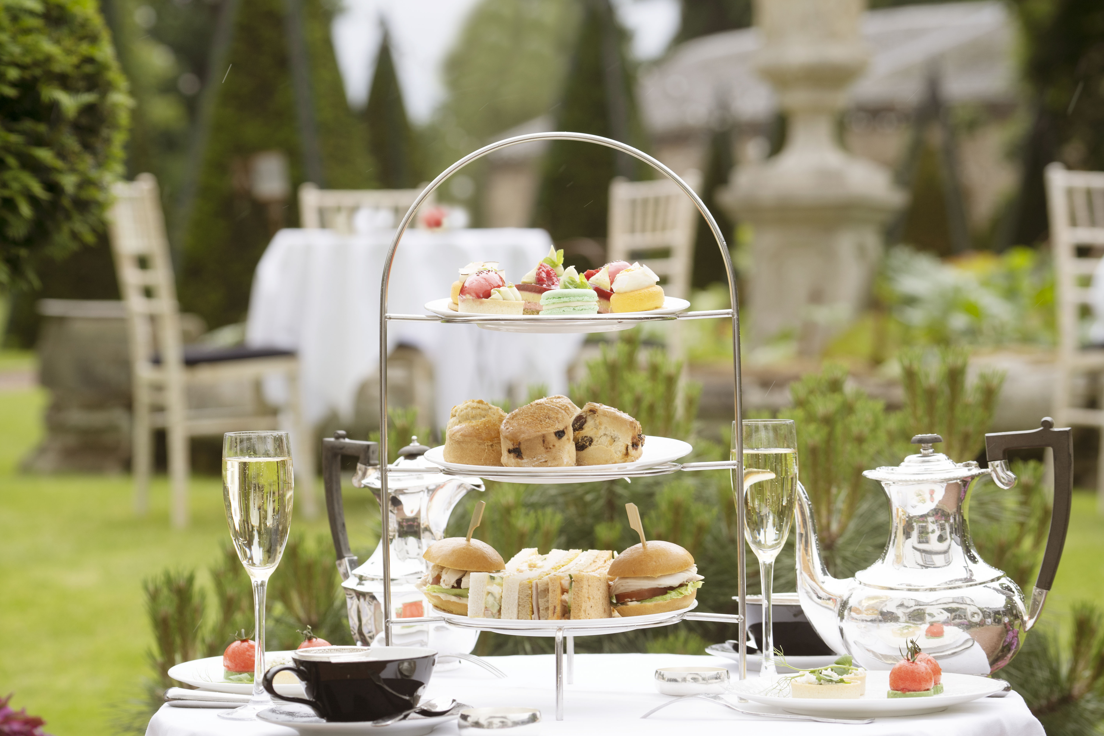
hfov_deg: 18.8
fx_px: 3342
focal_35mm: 109
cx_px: 552
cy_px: 368
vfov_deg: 12.6
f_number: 5.6
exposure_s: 1/250
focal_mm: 109
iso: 250
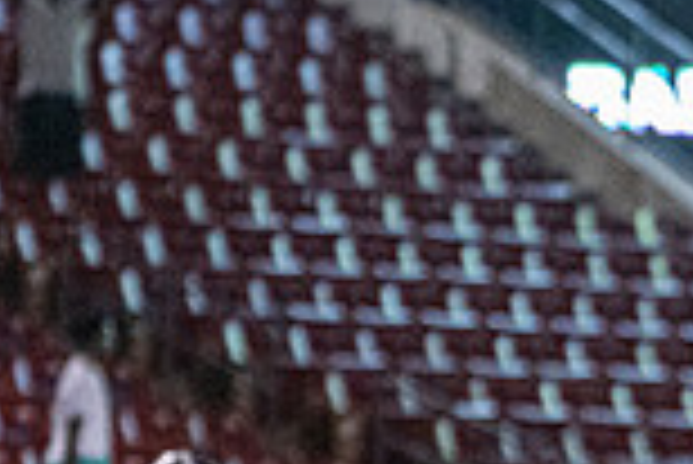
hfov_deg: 2.1
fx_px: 19037
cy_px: 871
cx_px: 1107
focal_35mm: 988
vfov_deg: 1.4
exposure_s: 1/1000
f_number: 5.6
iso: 10000
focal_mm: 229
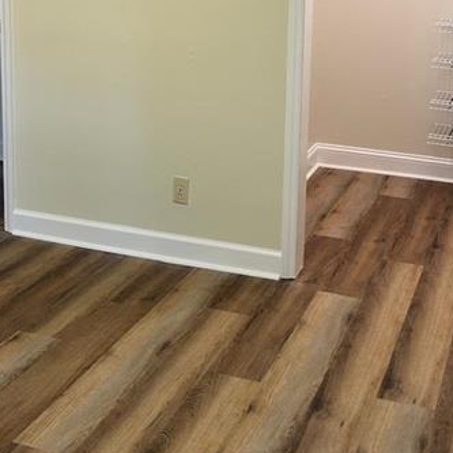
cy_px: 57
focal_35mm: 53
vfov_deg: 30.9
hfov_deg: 32.0
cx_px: 284
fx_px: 785
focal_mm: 5.7
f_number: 1.5
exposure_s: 1/60
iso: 125
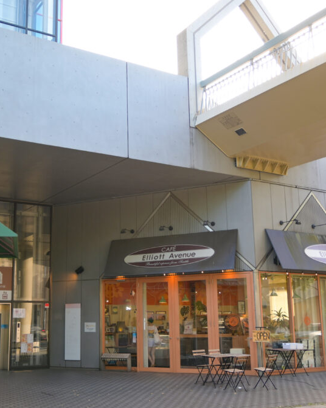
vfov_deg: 42.0
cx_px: 130
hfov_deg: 34.0
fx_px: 532
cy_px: 206
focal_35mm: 44
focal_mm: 20.5
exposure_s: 1/60
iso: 100
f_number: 4
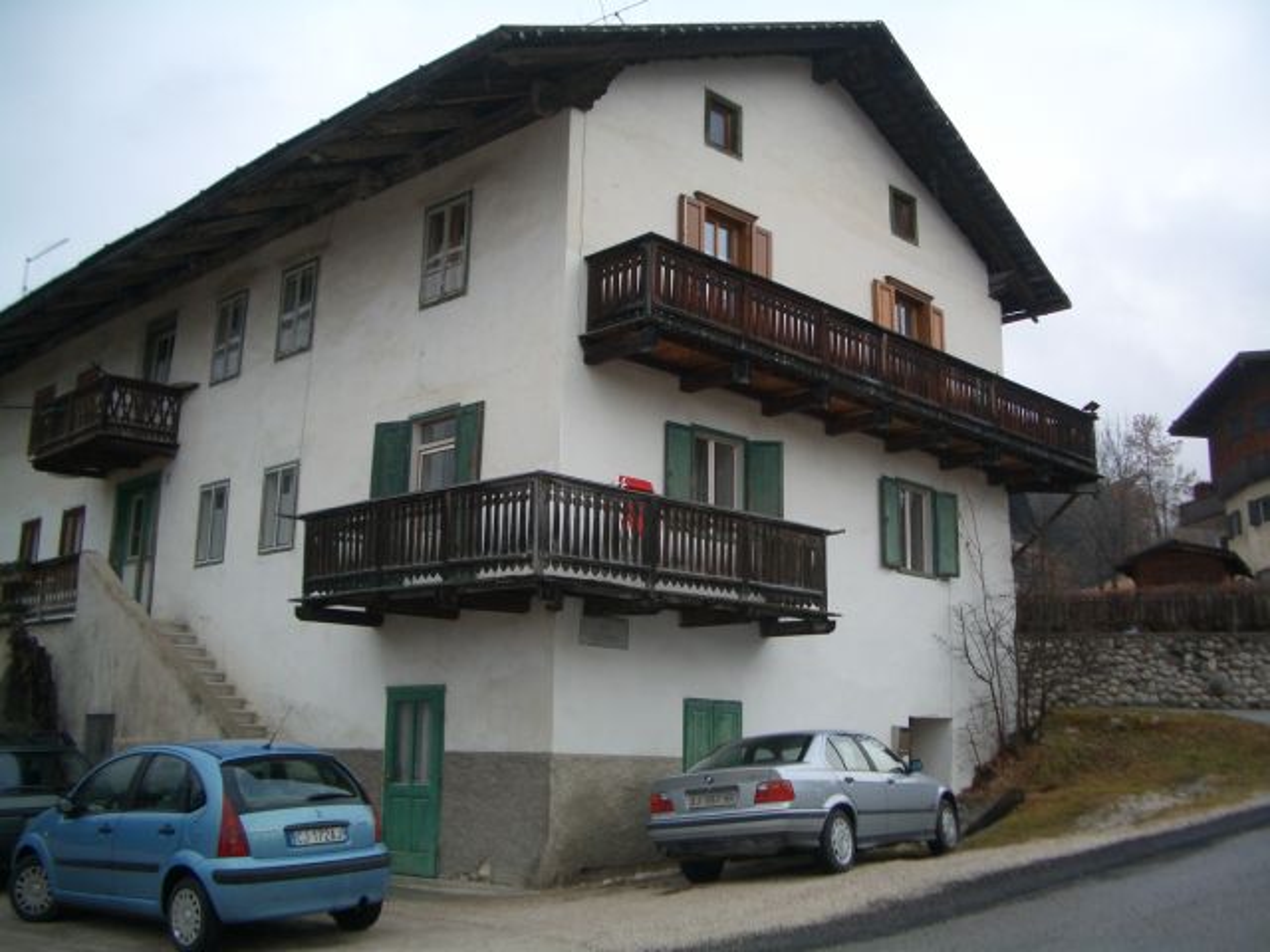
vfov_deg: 40.7
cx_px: 635
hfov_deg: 52.6
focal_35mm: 35
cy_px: 476
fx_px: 1284
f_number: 2.6
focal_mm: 5.8
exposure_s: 1/250
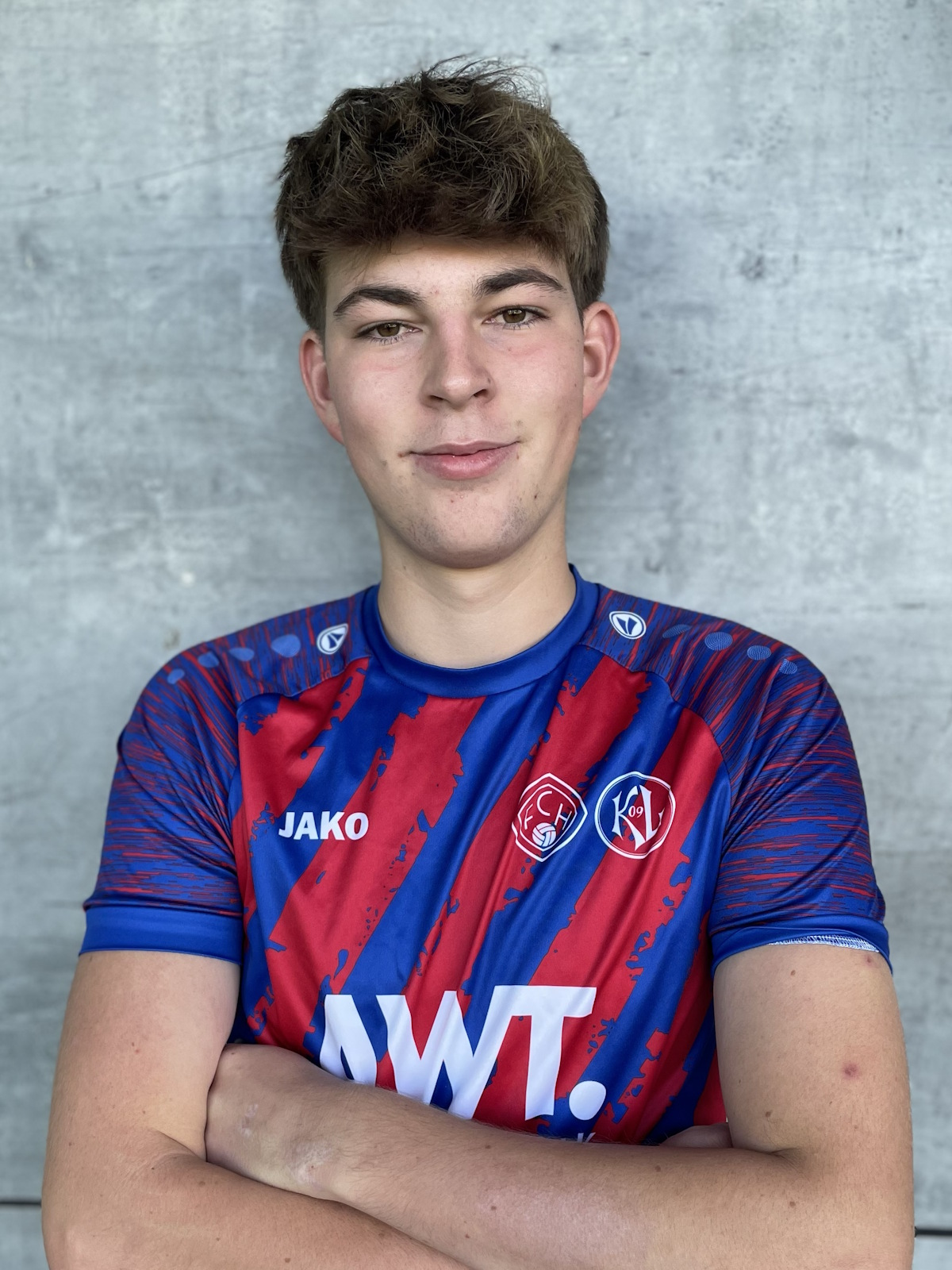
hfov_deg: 53.1
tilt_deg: -7.2
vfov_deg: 67.3
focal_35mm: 26
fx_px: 953
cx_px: 476
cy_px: 635
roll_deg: +0.2
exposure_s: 1/165
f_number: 1.6
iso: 40
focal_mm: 4.2
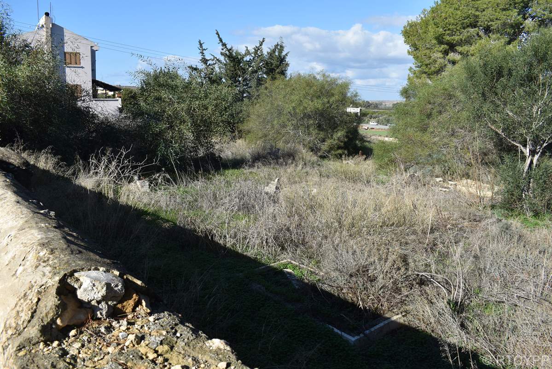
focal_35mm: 30
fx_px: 460
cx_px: 276
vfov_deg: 43.6
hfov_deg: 61.9
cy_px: 184
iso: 100
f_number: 8
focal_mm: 20
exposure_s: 1/250
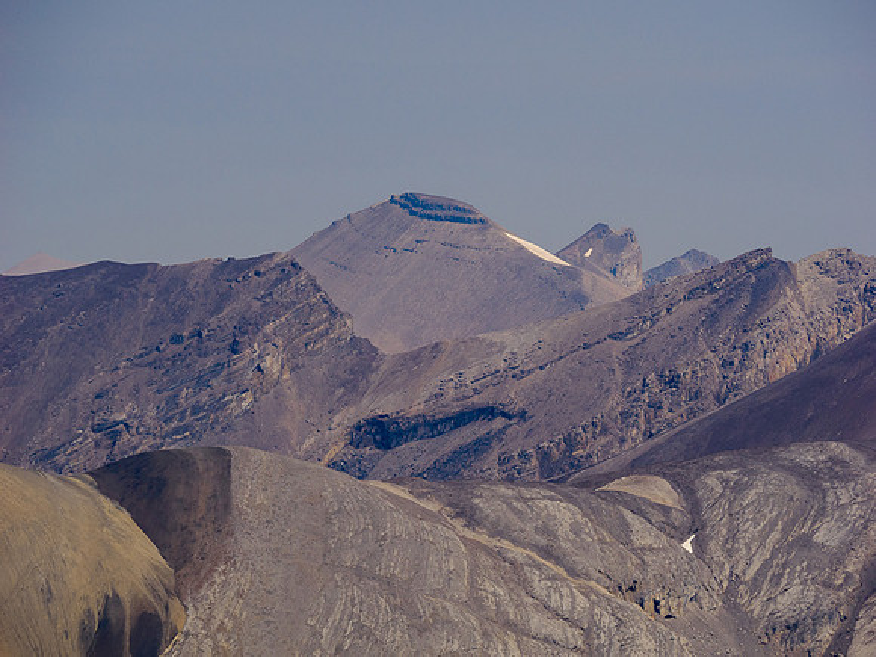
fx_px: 6833
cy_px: 328
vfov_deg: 5.5
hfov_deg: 7.3
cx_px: 438
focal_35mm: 270
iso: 200
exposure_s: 1/250
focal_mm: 135
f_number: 8
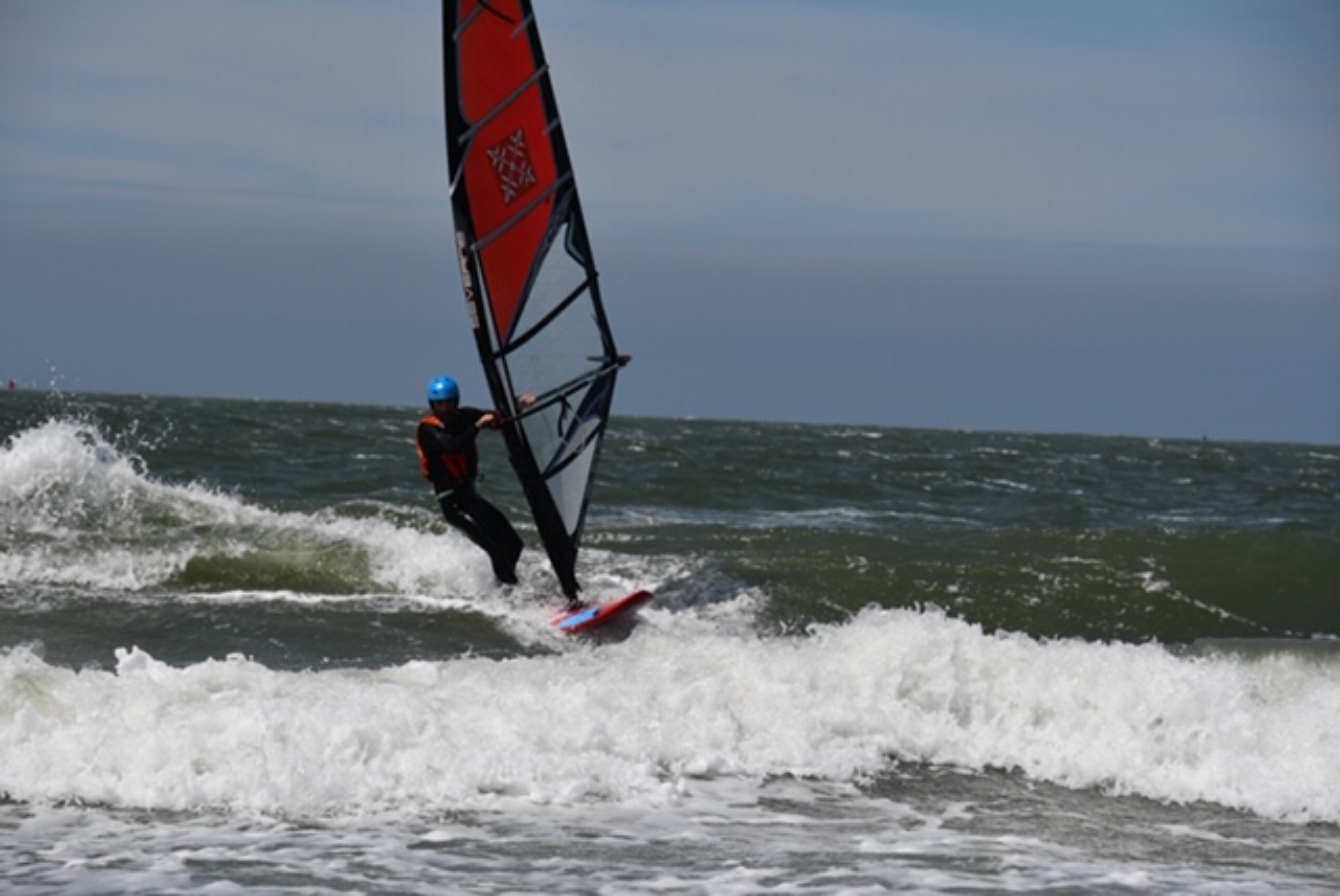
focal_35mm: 187
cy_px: 448
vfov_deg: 7.4
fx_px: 6967
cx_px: 670
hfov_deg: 11.0
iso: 200
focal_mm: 125
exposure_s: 1/2000
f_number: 8
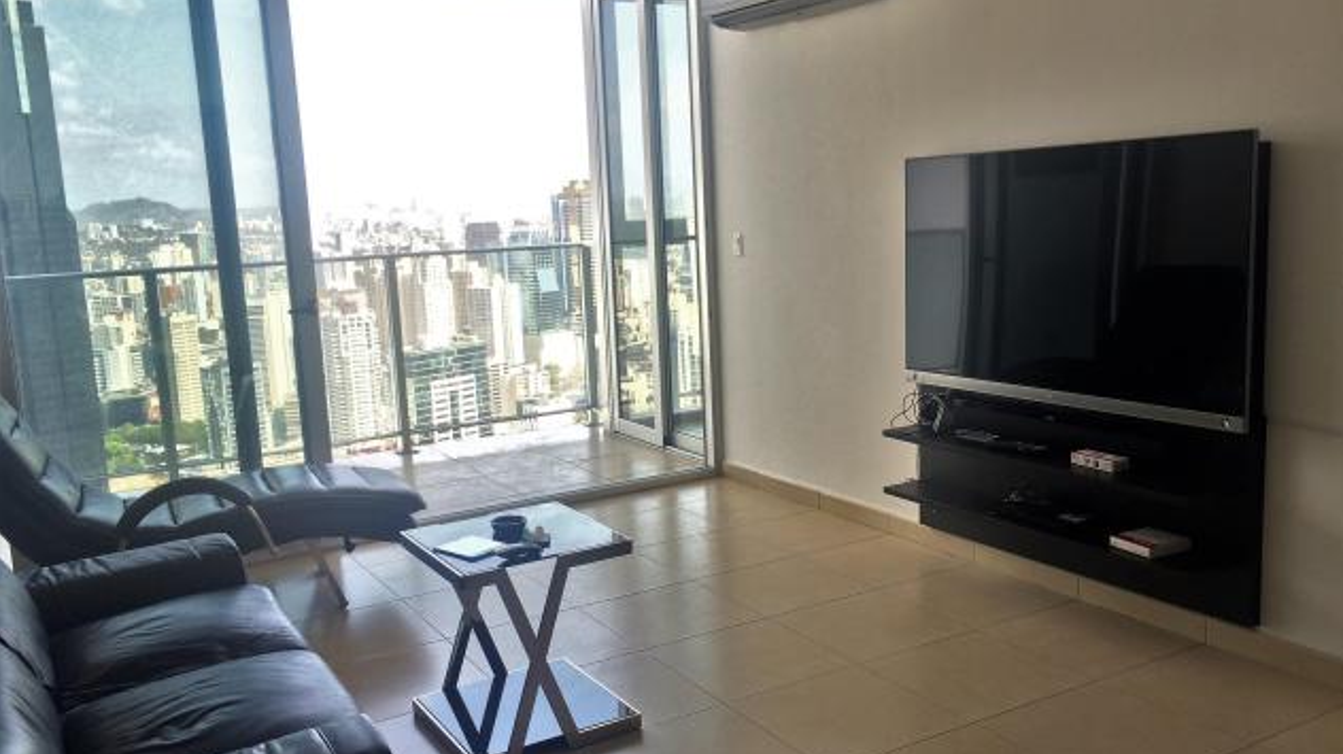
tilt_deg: -8.8
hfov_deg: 61.0
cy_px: 391
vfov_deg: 36.6
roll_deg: +3.0
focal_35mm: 32
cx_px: 678
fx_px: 1139
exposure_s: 1/120
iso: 40
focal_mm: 4.15
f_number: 2.2
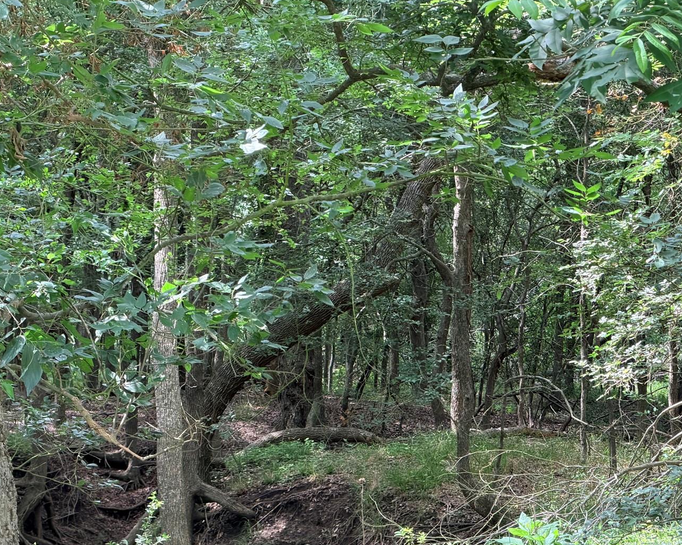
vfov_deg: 10.0
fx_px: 3129
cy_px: 309
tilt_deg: +0.1
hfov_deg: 12.4
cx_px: 441
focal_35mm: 155
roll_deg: -0.8
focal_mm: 16.89
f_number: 2.8
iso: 80
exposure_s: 1/121
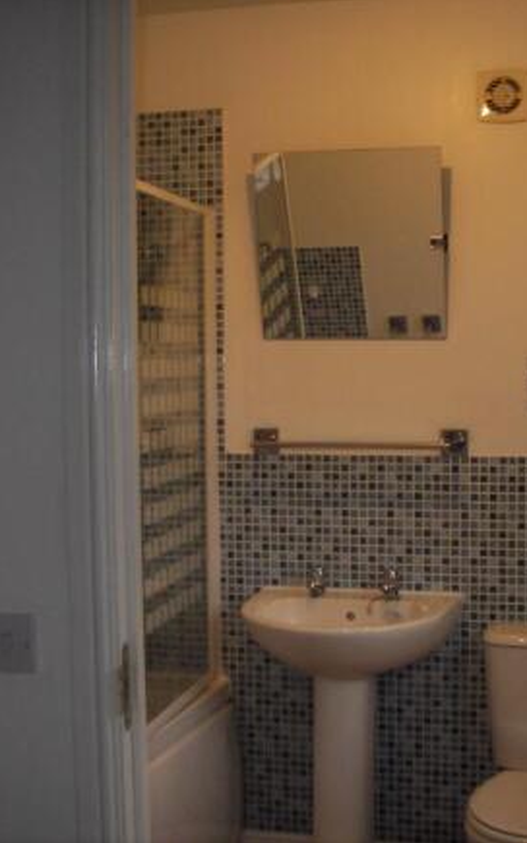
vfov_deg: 37.5
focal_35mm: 54
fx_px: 1241
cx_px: 390
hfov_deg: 23.8
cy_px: 422
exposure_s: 1/30
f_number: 3.3
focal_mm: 6.3
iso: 100
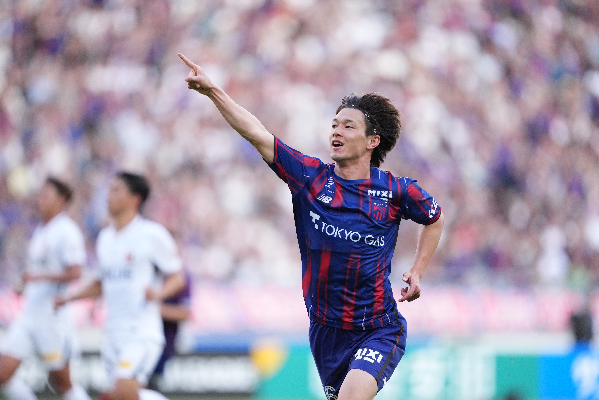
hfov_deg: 5.2
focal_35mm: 400
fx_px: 6655
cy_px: 200
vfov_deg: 3.4
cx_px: 300
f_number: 2.8
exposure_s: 1/2000
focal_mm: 400
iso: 2500
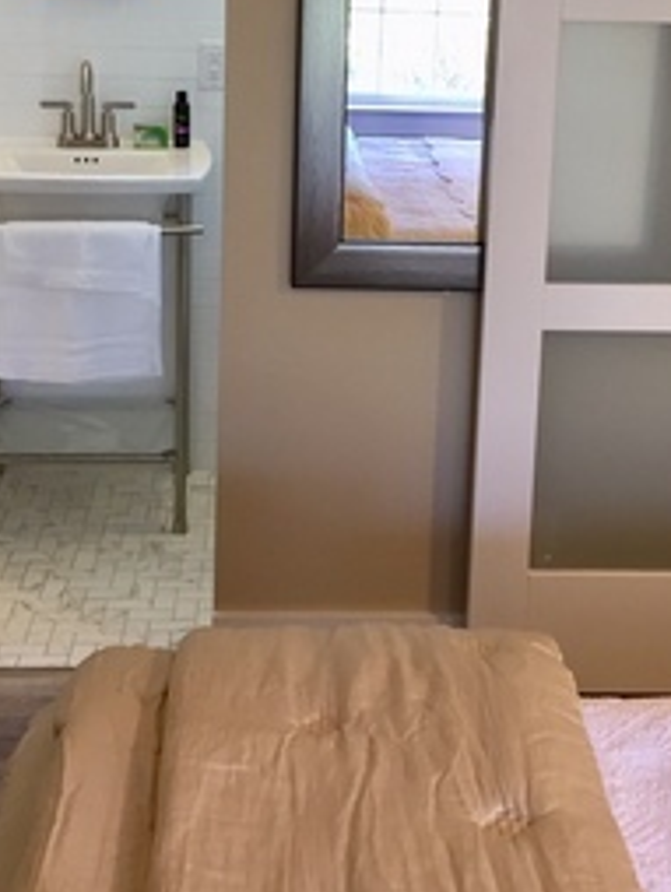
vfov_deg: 33.1
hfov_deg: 25.7
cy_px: 225
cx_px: 314
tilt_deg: -12.0
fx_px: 1471
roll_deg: -2.2
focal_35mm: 57
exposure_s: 1/30
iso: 64
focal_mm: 4.15
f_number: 2.2
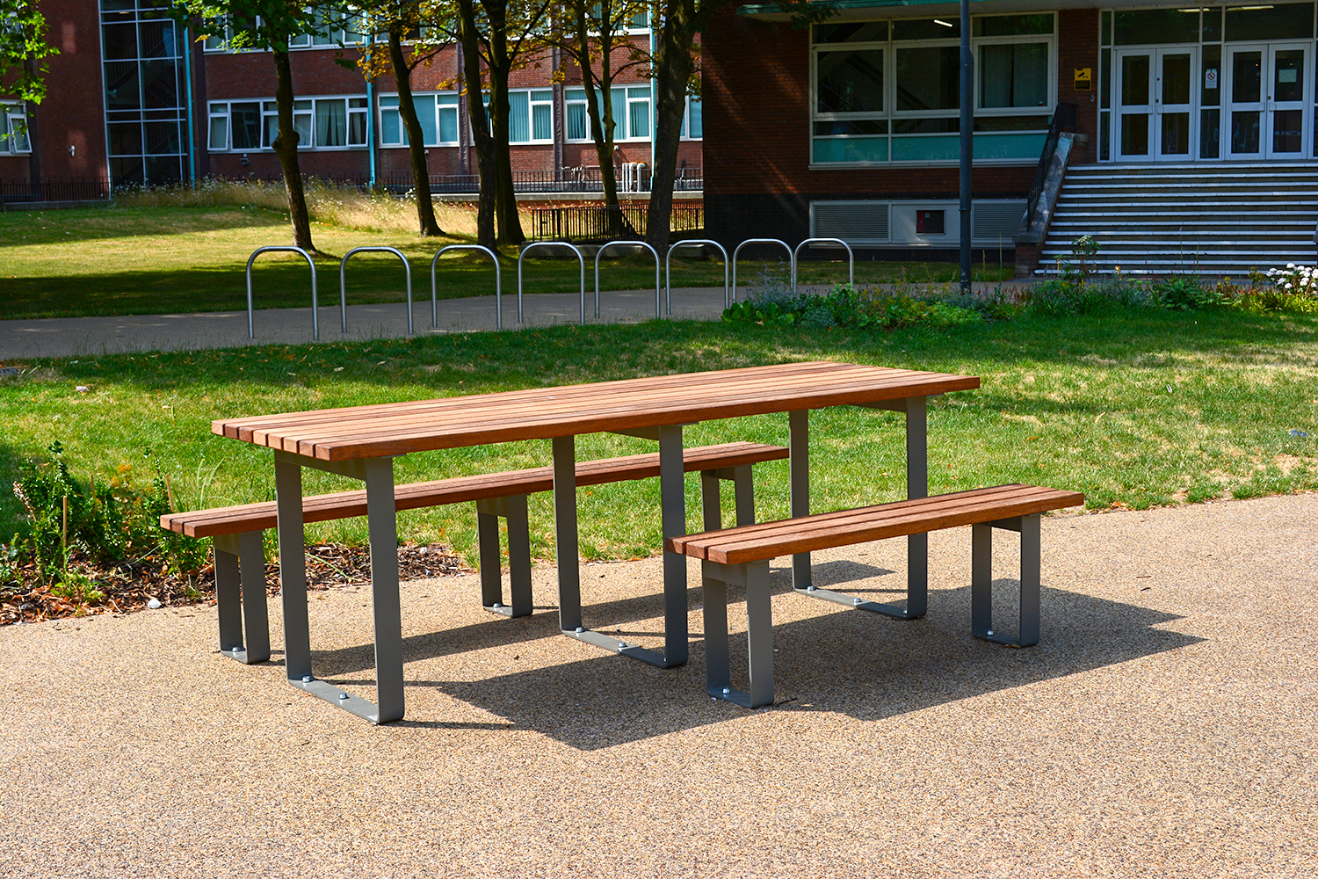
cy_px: 440
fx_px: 1922
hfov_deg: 37.9
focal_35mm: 52
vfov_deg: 25.8
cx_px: 659
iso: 250
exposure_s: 1/250
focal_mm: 35
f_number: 10
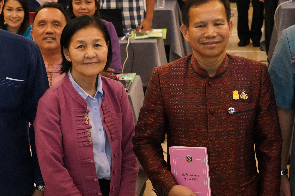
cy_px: 42
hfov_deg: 21.4
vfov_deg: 14.3
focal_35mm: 95
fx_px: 779
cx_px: 171
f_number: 6.3
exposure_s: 1/60
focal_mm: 41
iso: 6400
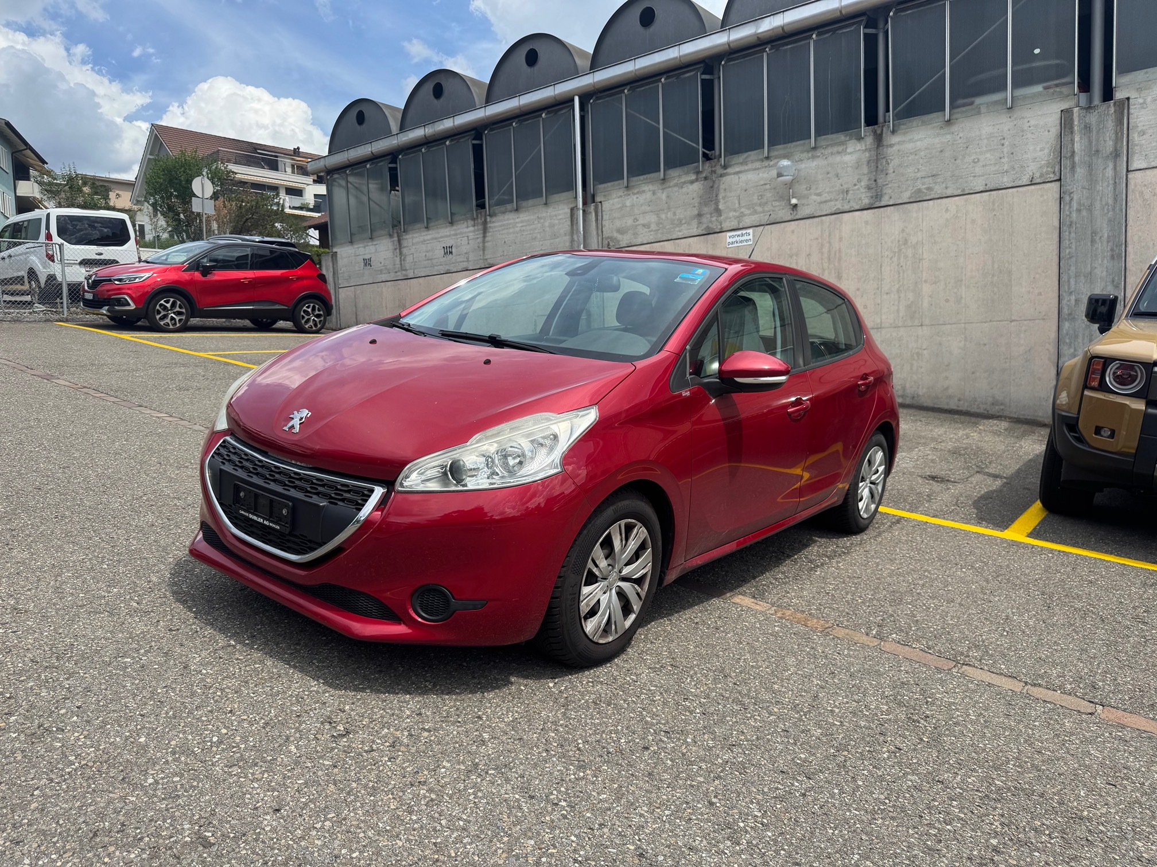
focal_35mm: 24
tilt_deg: -4.8
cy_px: 434
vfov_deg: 56.8
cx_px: 578
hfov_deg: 71.6
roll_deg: +3.3
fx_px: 802
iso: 80
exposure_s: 1/3096
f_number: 1.78
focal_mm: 6.76
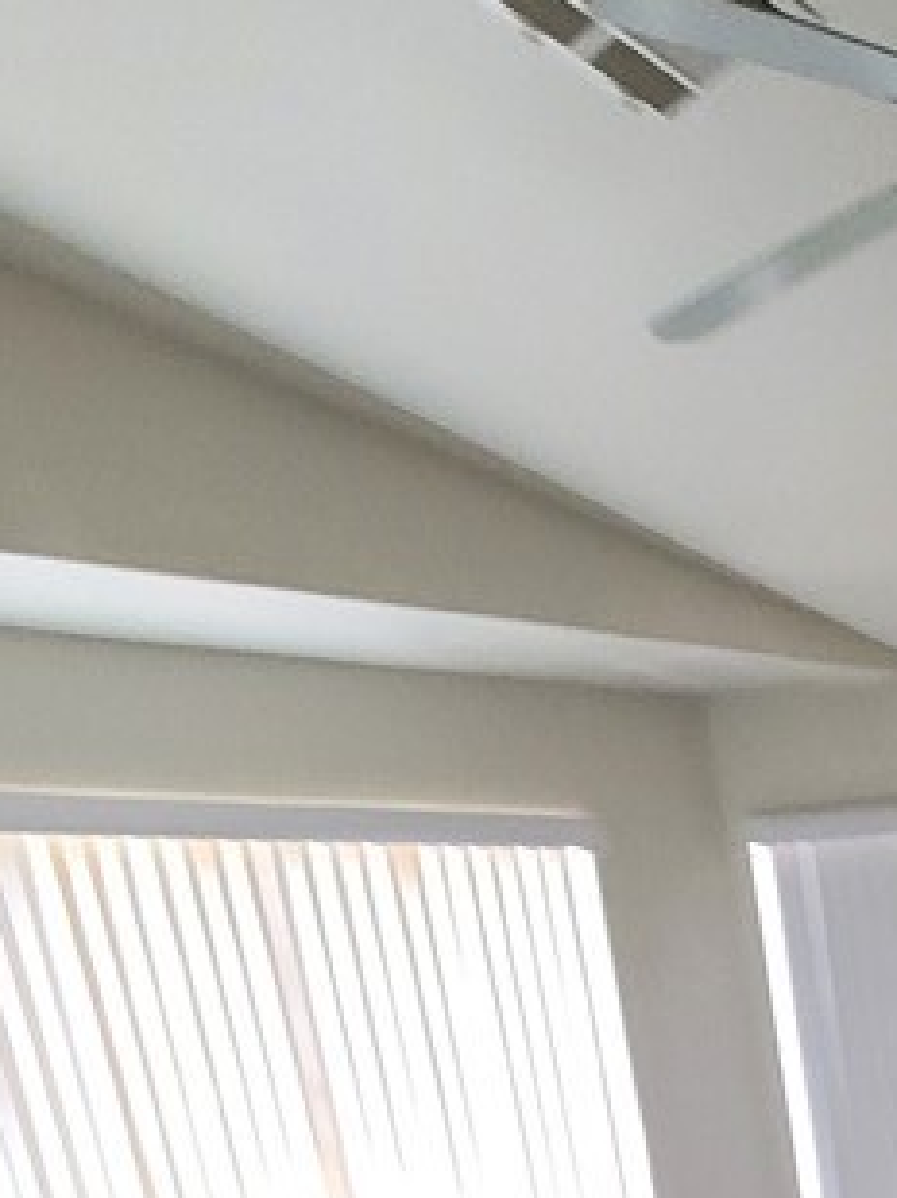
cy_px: 1666
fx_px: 1488
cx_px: 1102
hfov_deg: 28.7
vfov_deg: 30.8
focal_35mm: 43
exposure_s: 1/60
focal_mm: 2.2
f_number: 2.2
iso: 320
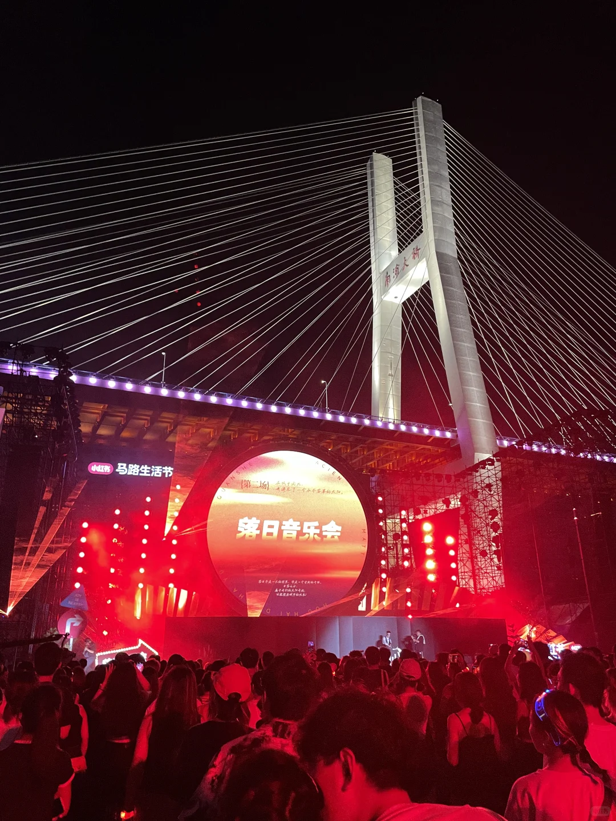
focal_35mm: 26
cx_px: 308
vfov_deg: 67.3
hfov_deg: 53.1
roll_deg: -0.2
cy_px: 410
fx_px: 617
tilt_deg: +21.1
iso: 160
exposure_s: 1/60
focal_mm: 4.2
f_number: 1.6
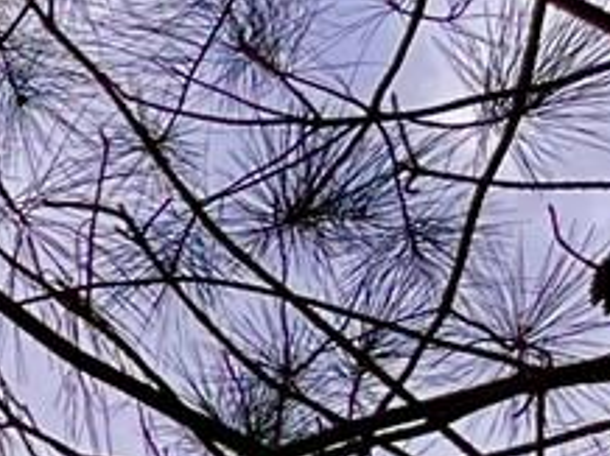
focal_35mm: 191
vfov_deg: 7.4
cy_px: 1024
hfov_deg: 9.0
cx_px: -1005
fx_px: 3362
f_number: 1.6
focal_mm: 5.1
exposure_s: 1/1832
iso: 50
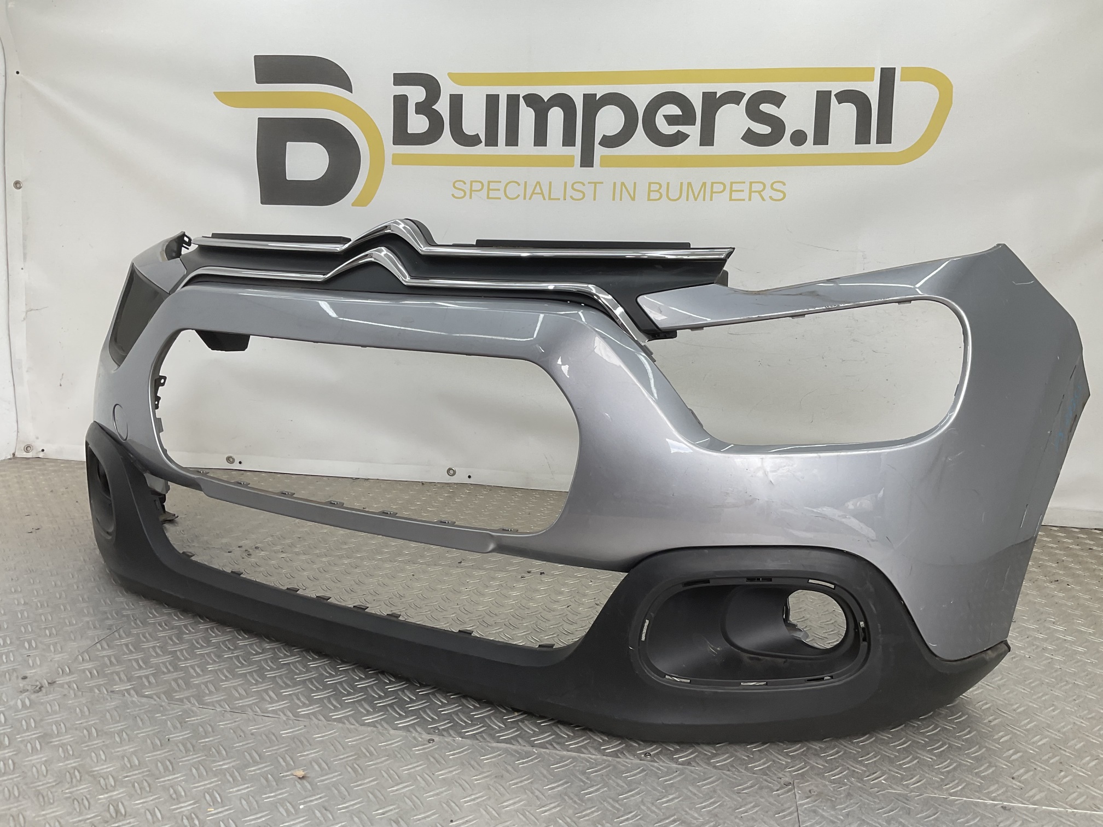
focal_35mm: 29
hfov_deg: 61.7
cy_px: 414
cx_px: 552
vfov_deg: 48.2
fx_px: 924
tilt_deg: -10.9
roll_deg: -3.7
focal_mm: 3
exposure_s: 1/123
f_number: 1.8
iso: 16
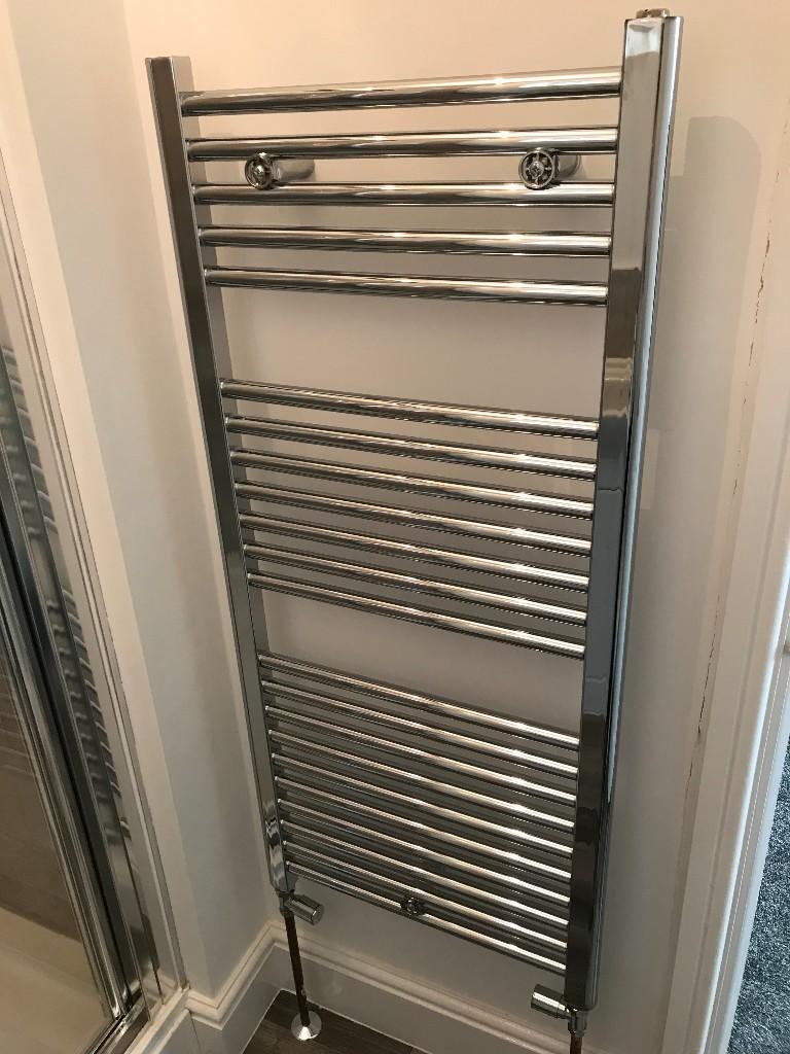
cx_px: 395
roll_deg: +2.5
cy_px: 527
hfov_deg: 49.7
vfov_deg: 63.4
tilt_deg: -25.1
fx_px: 852
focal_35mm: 28
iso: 32
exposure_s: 1/33
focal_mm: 3.99
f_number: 1.8
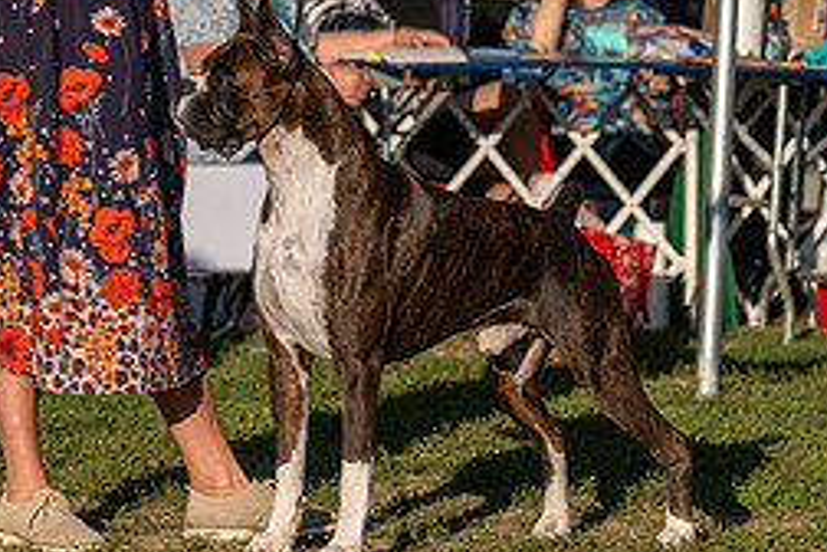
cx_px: 305
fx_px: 6661
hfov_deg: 7.1
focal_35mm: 290
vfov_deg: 4.7
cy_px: 31
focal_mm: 126
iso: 125
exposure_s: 1/1250
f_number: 4.5
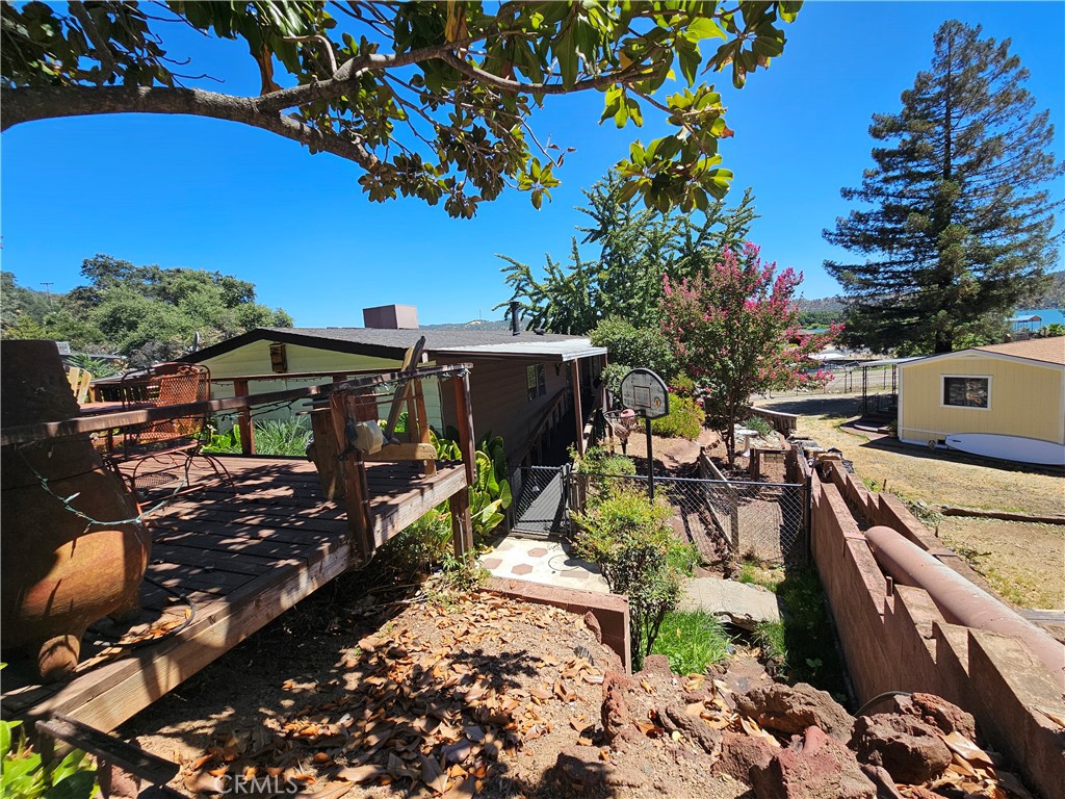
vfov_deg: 89.9
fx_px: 400
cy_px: 400
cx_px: 532
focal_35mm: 13
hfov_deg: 106.2
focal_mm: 2.2
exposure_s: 1/1283
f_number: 2.2
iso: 50
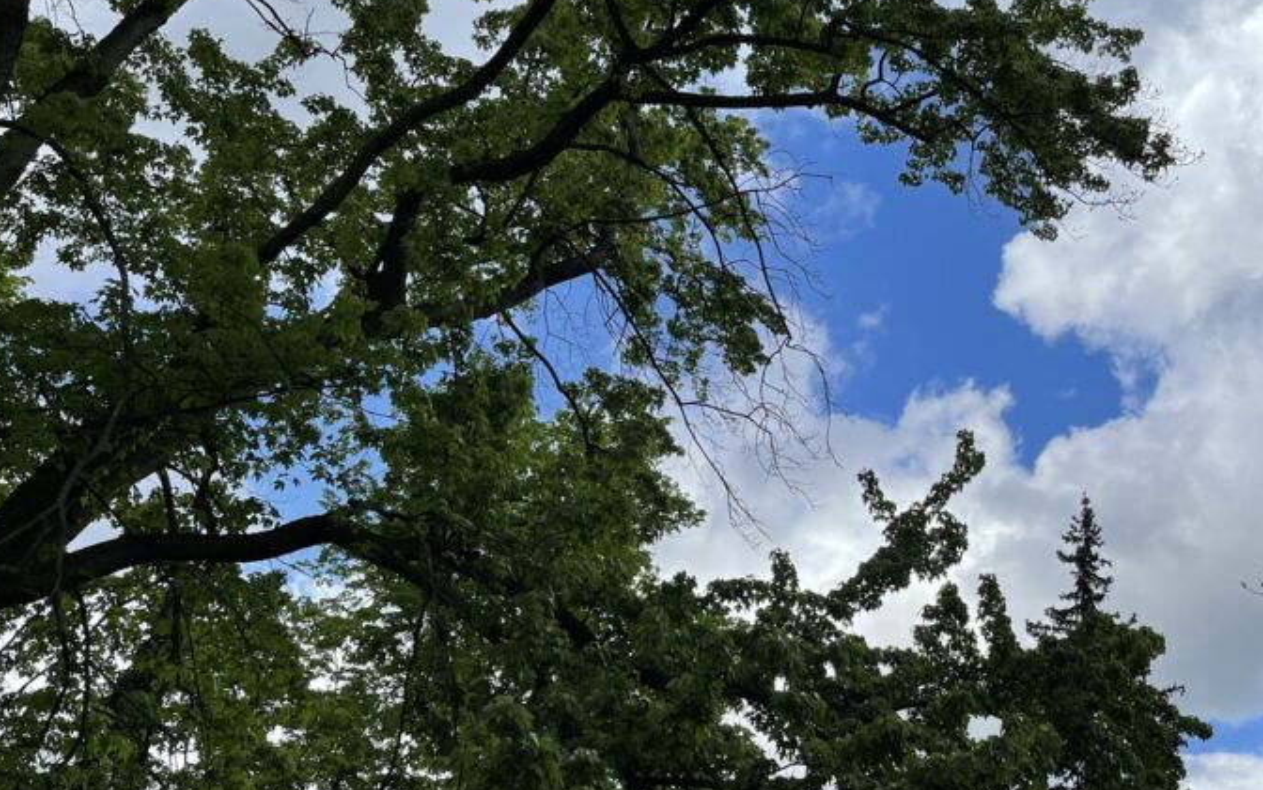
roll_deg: -2.0
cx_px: 878
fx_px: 1446
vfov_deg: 30.5
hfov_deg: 46.2
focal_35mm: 42
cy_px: 423
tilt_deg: +30.7
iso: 32
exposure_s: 1/4902
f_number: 1.6
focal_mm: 5.1
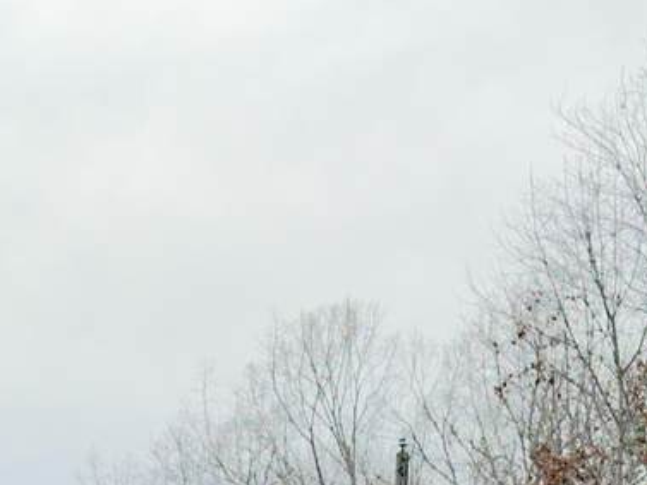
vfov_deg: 9.0
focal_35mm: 163
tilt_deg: +4.3
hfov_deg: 11.8
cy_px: 627
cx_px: -153
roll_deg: -0.8
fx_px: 3048
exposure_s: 1/164
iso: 80
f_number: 1.78
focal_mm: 6.76
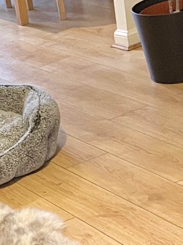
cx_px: -194
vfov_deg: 14.5
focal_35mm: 135
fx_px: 952
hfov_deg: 10.1
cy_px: 216
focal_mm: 4.2
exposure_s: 1/60
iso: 400
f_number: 1.6
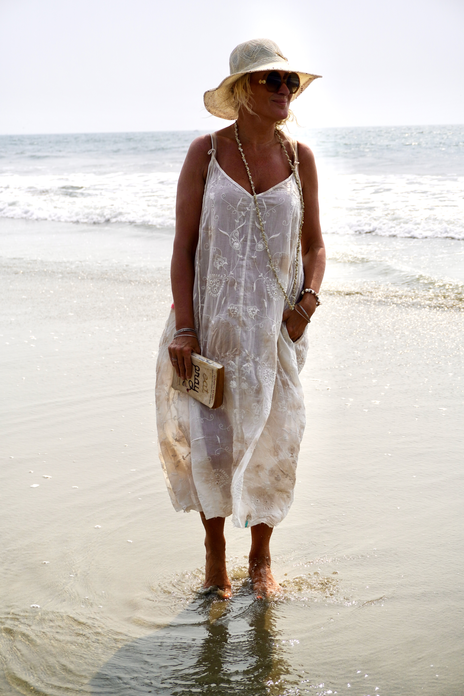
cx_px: 232
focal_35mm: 58
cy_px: 348
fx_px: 1131
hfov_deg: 23.2
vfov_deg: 34.2
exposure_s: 1/1600
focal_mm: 39
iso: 100
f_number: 5.6
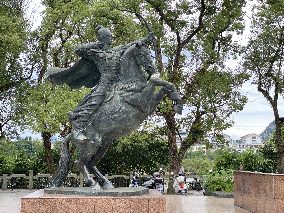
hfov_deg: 36.8
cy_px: 106
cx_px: 142
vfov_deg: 28.0
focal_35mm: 52
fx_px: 427
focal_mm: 6
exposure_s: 1/143
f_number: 2
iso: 20
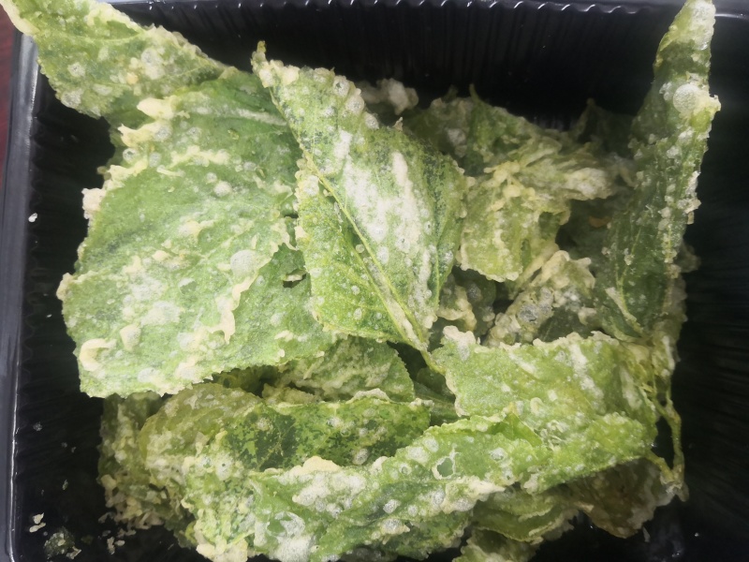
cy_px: 281
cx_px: 374
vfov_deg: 51.4
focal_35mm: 27
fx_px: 584
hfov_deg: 65.3
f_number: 1.6
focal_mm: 3.95
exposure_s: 1/50
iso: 160
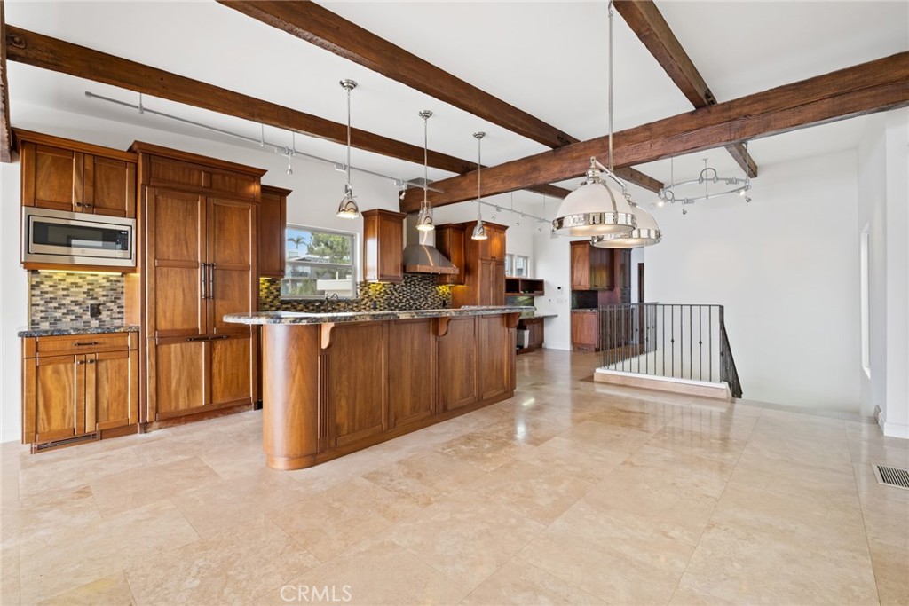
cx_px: 454
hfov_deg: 100.4
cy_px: 303
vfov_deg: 77.3
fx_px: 379
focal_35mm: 15
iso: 400
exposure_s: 1/6
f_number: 8
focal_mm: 10
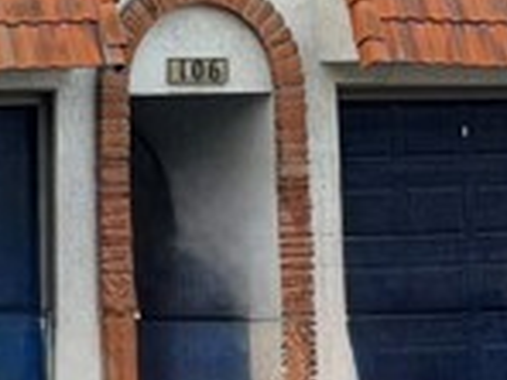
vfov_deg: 6.9
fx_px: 3032
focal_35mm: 207
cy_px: -411
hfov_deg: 9.5
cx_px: 134
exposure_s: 1/1575
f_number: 1.78
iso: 64
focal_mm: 6.76
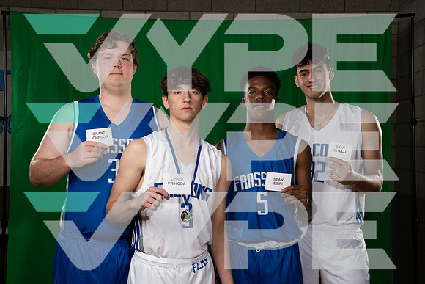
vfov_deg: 27.0
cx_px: 212
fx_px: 590
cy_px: 142
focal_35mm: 50
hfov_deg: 39.6
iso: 250
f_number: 8
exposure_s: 1/250
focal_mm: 50
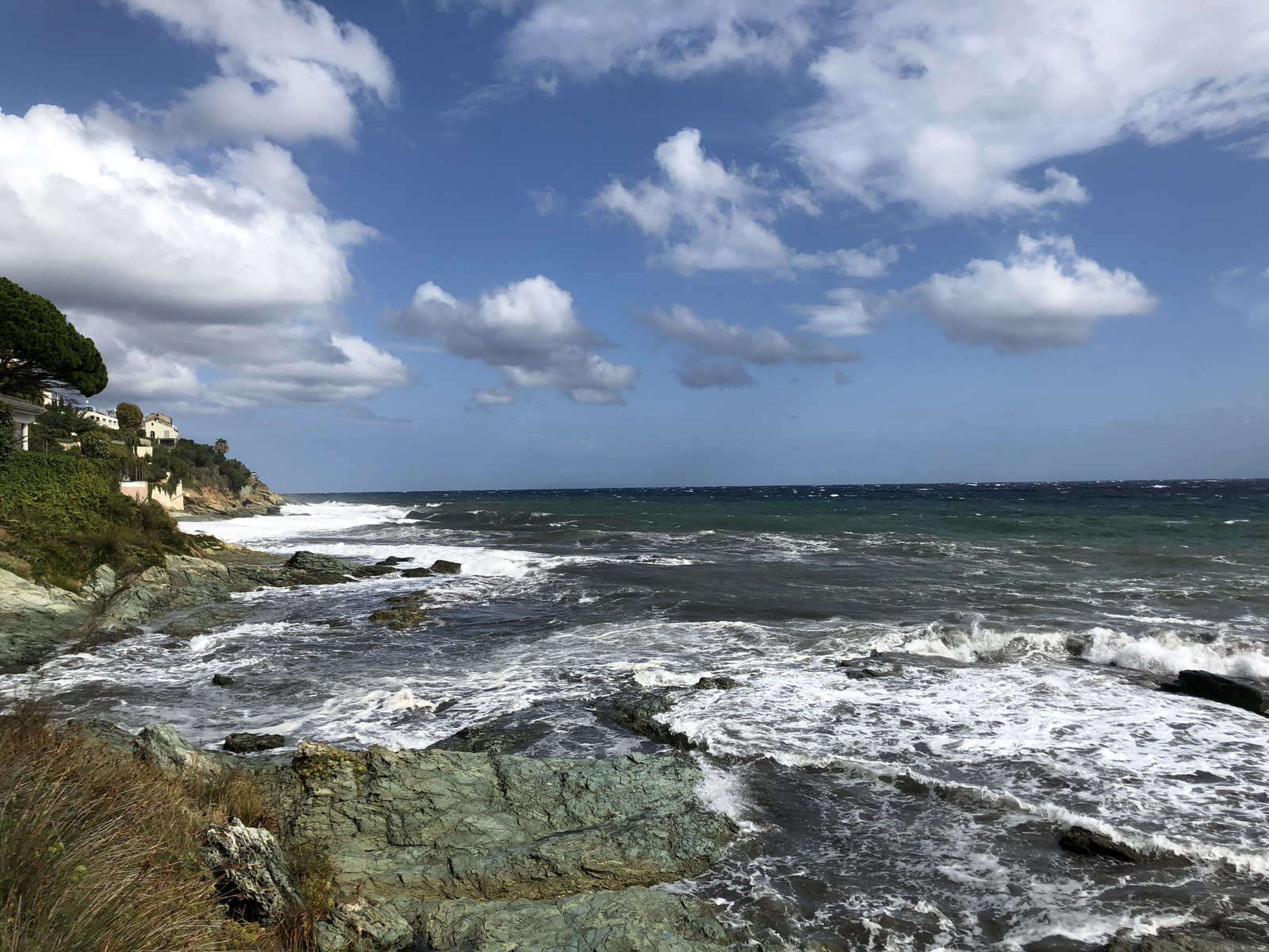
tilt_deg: +1.5
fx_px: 1026
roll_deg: +2.2
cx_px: 634
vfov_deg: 49.7
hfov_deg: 63.4
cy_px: 476
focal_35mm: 28
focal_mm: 4
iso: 25
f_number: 1.8
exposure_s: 1/3690
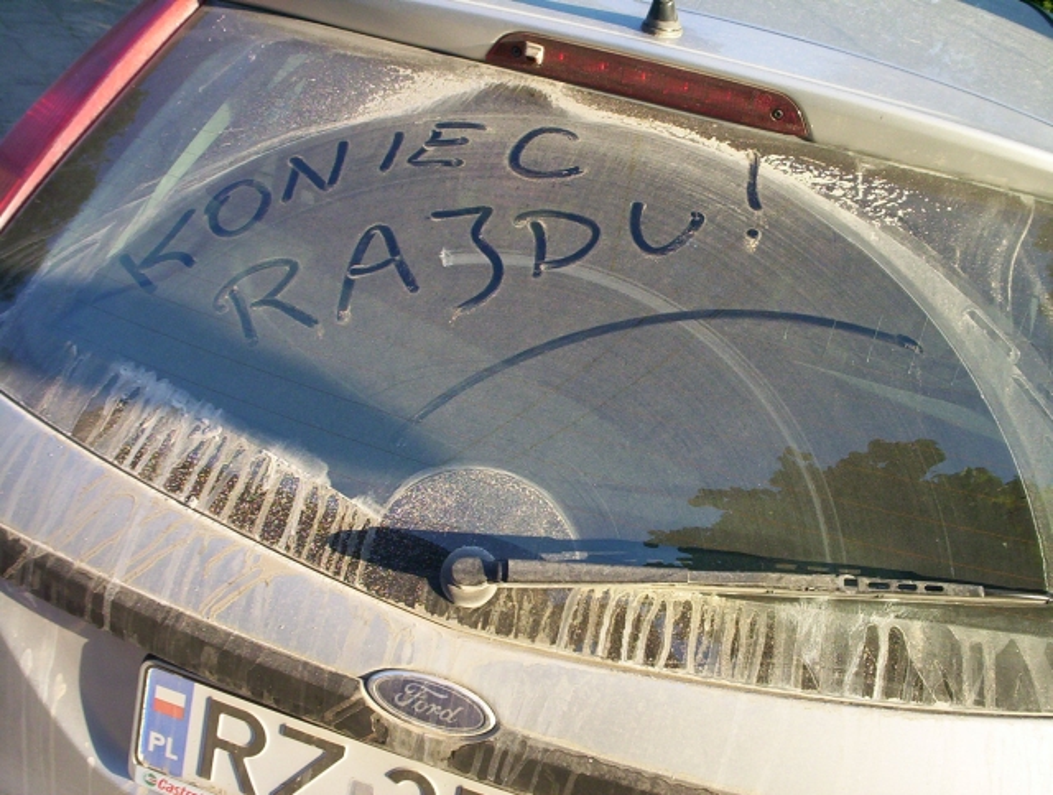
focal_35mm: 38
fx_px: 1159
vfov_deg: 37.9
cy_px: 398
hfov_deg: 48.9
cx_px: 526
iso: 100
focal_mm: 4.99
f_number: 4.5
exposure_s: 1/125
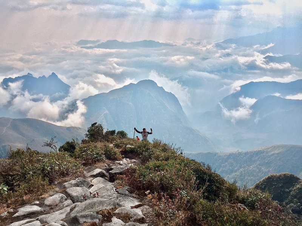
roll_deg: -0.1
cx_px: 151
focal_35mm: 29
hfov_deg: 61.7
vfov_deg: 48.2
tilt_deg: -16.7
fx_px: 253
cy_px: 113
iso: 32
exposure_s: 1/1647
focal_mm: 4.15
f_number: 2.2
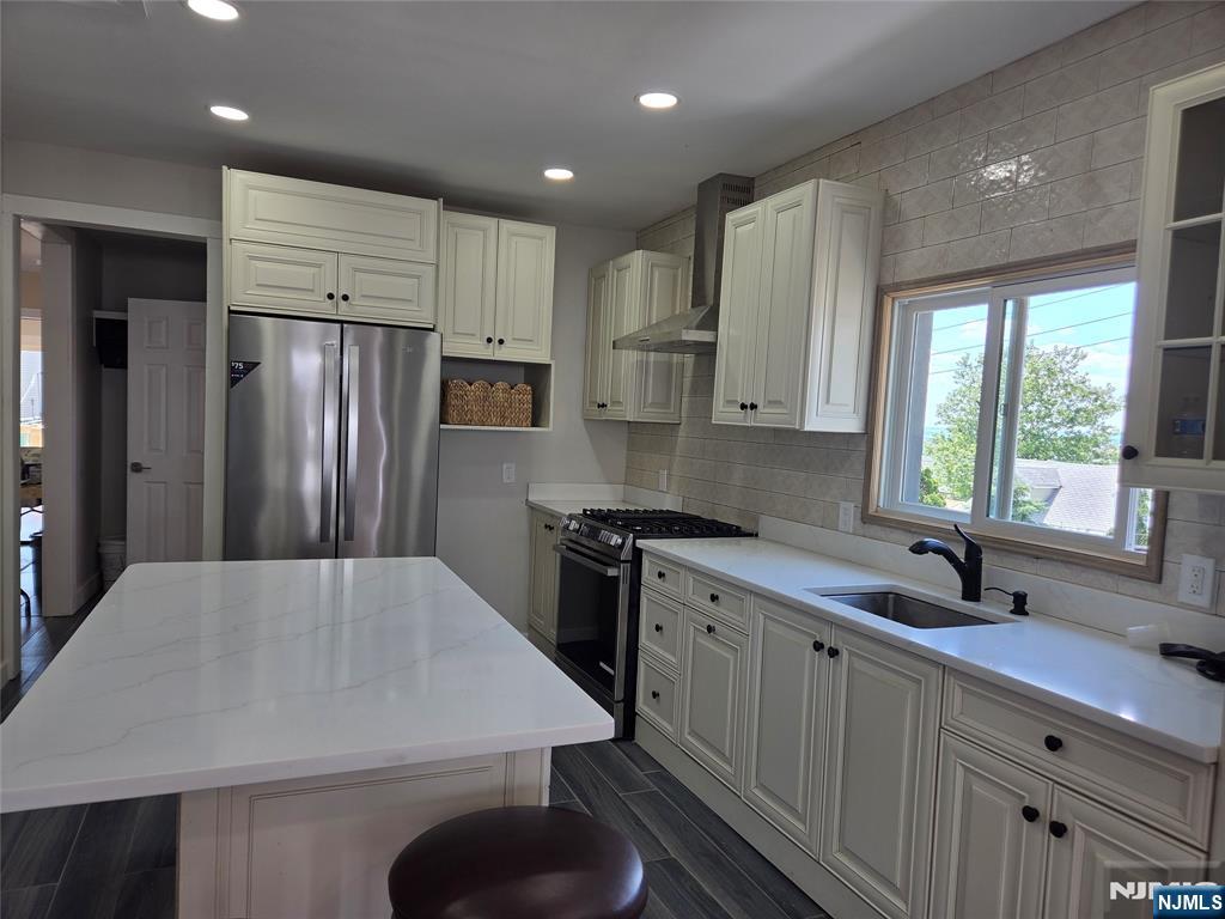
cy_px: 460
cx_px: 612
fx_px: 814
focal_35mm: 23
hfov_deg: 73.9
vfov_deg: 58.9
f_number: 1.8
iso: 25
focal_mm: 5.4
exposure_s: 1/120
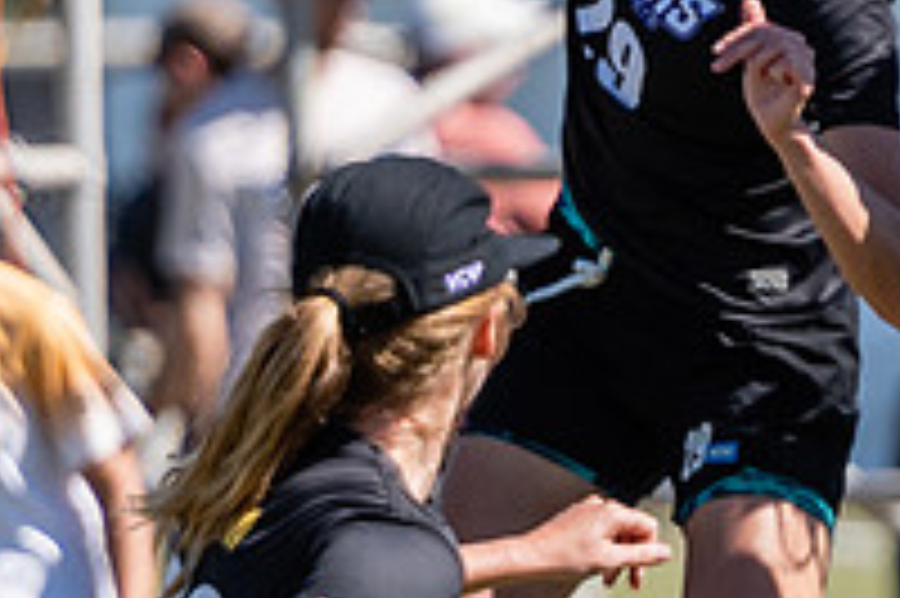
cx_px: 1703
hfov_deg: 1.3
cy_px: 641
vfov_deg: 0.9
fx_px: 39666
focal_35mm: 1588
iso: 100
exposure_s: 1/2500
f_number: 2.8
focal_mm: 200
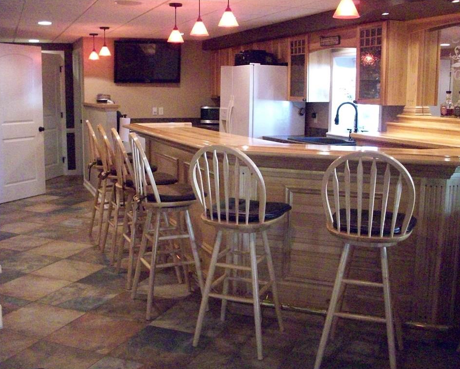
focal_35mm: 39
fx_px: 531
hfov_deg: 46.8
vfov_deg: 38.2
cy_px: 186
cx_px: 226
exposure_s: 1/45
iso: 770
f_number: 2.8
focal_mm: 6.2
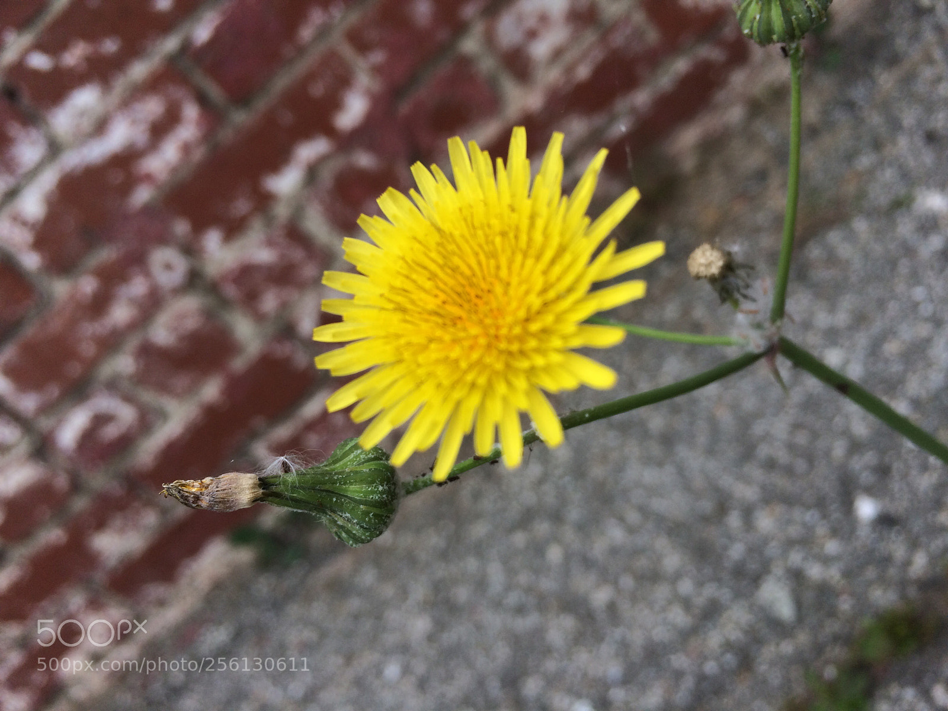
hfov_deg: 61.7
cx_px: 474
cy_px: 356
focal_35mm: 29
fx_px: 794
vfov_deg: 48.2
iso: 32
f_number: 2.2
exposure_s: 1/912
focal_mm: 4.15
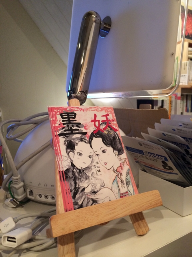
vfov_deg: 60.0
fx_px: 222
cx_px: 96
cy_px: 128
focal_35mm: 30
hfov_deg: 46.8
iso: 125
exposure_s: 1/30
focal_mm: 4.12
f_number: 2.2
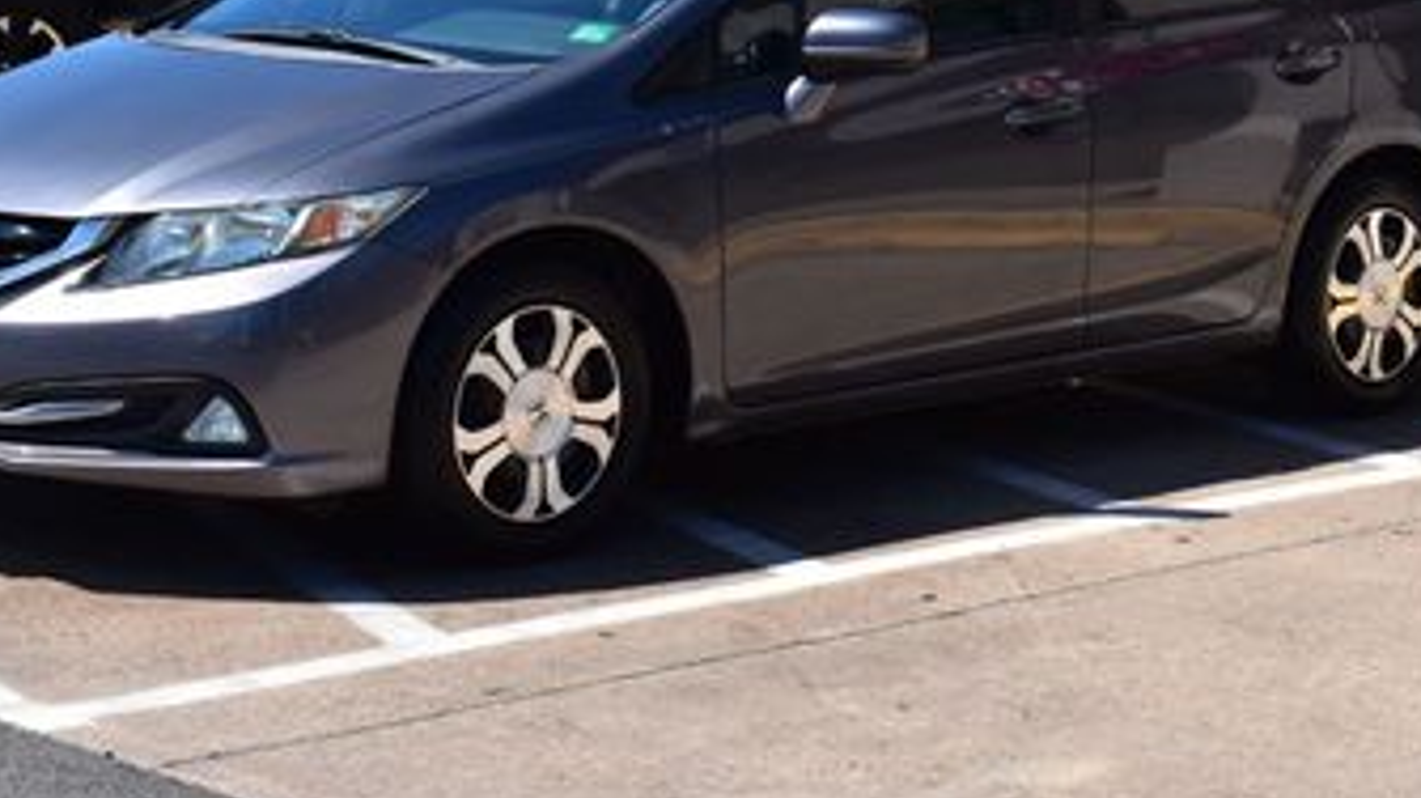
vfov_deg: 11.7
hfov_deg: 20.8
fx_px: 3841
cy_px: -38
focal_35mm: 102
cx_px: 1073
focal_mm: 34
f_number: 11
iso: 360
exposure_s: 1/500
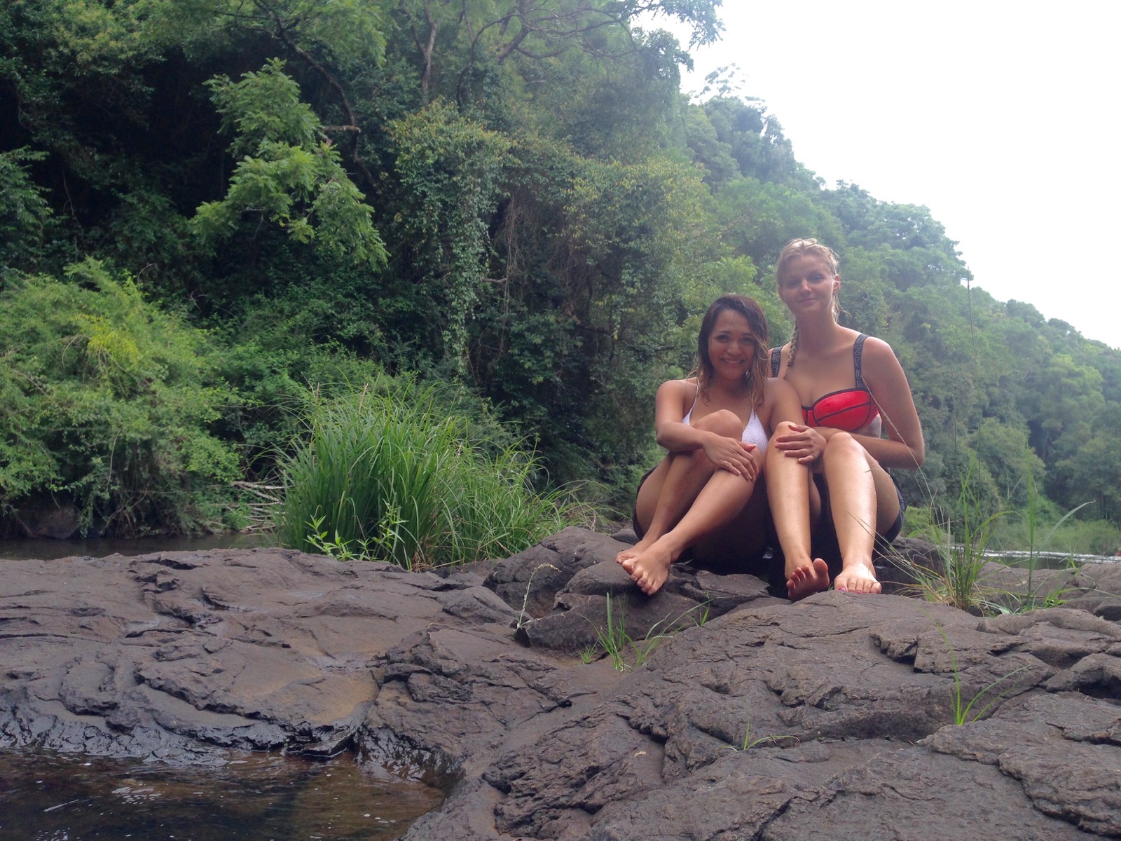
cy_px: 420
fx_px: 1069
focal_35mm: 33
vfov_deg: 42.9
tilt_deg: +3.7
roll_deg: -4.7
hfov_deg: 55.4
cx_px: 560
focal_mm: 4.12
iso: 50
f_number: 2.4
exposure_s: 1/201
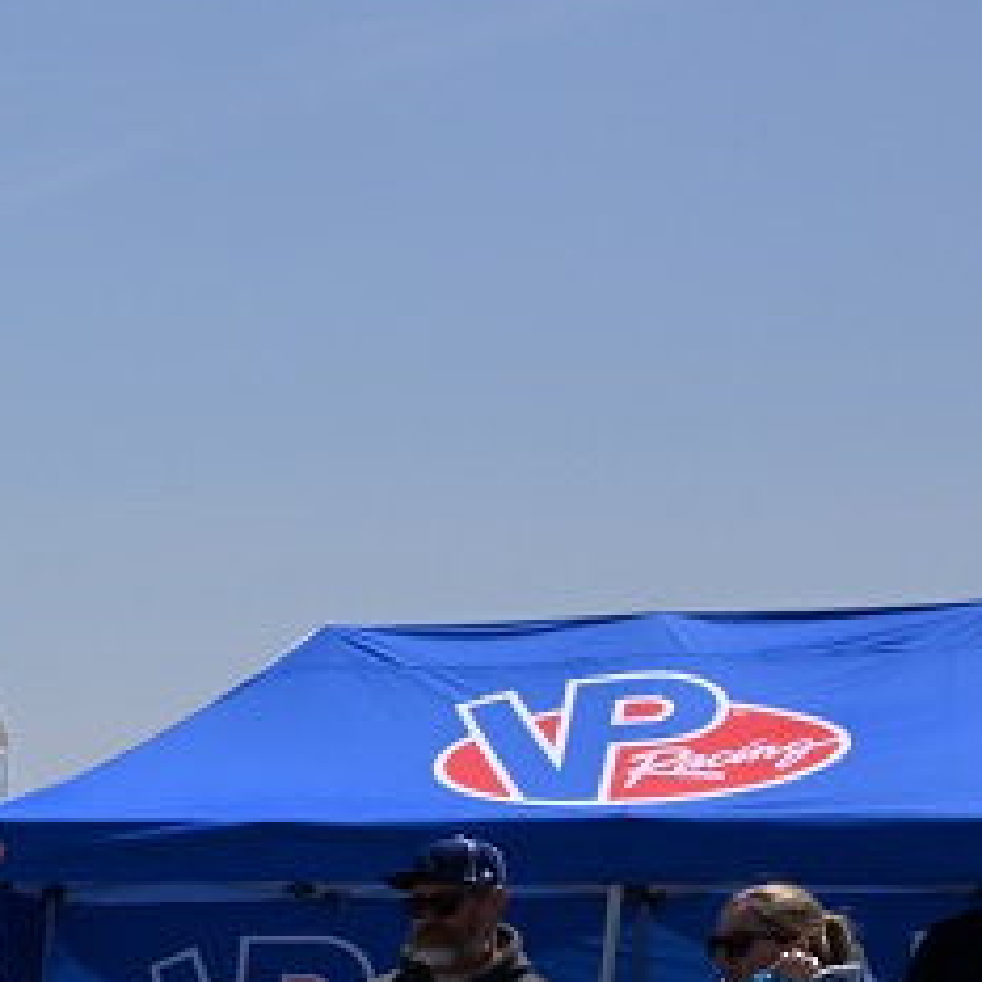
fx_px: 3370
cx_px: -1357
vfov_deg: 15.3
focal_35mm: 105
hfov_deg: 12.8
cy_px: 1462
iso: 125
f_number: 11
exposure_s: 1/500
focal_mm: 24
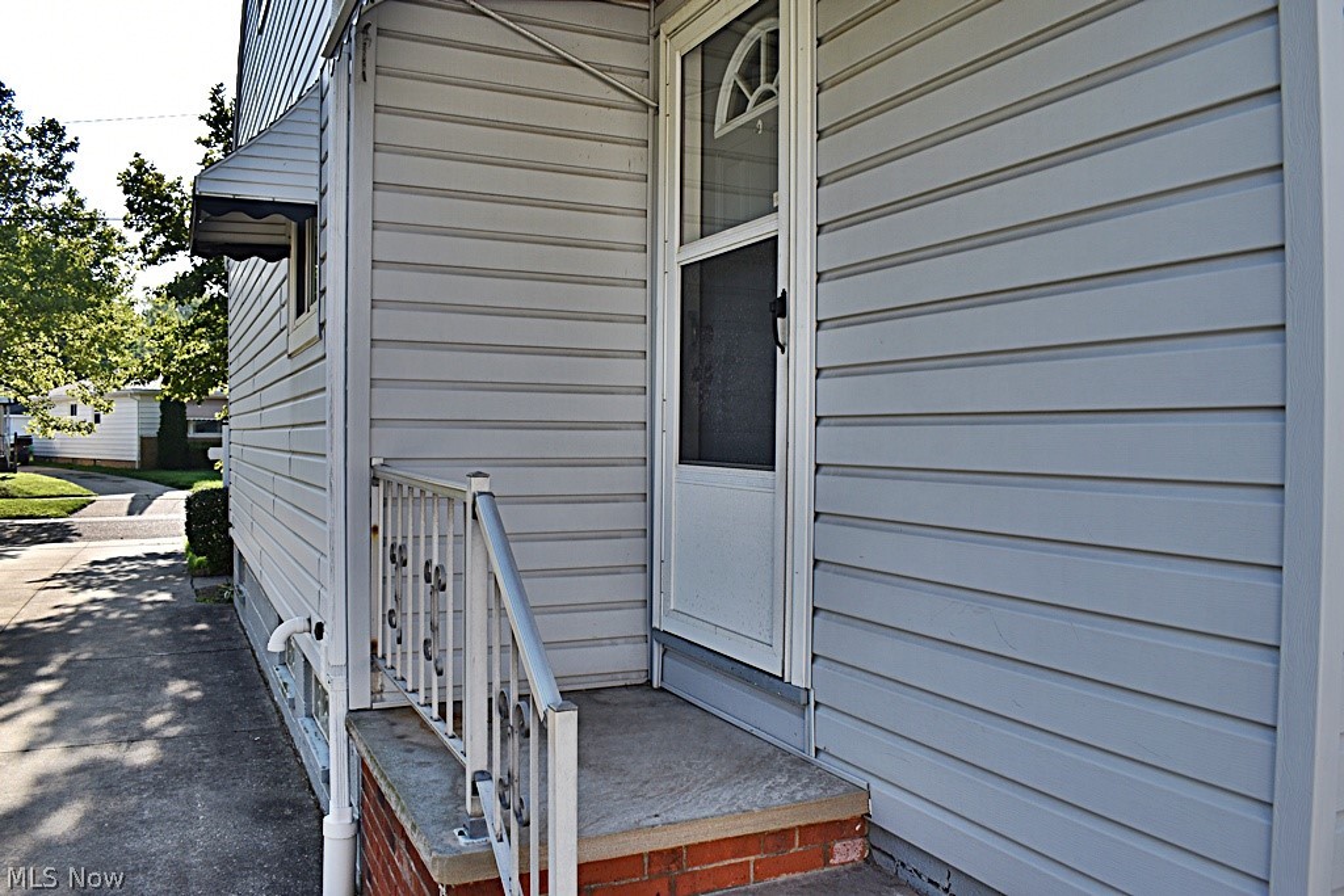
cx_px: 672
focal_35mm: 27
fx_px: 1008
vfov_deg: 47.9
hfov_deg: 67.4
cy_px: 448
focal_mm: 18
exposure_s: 1/250
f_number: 8
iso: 140
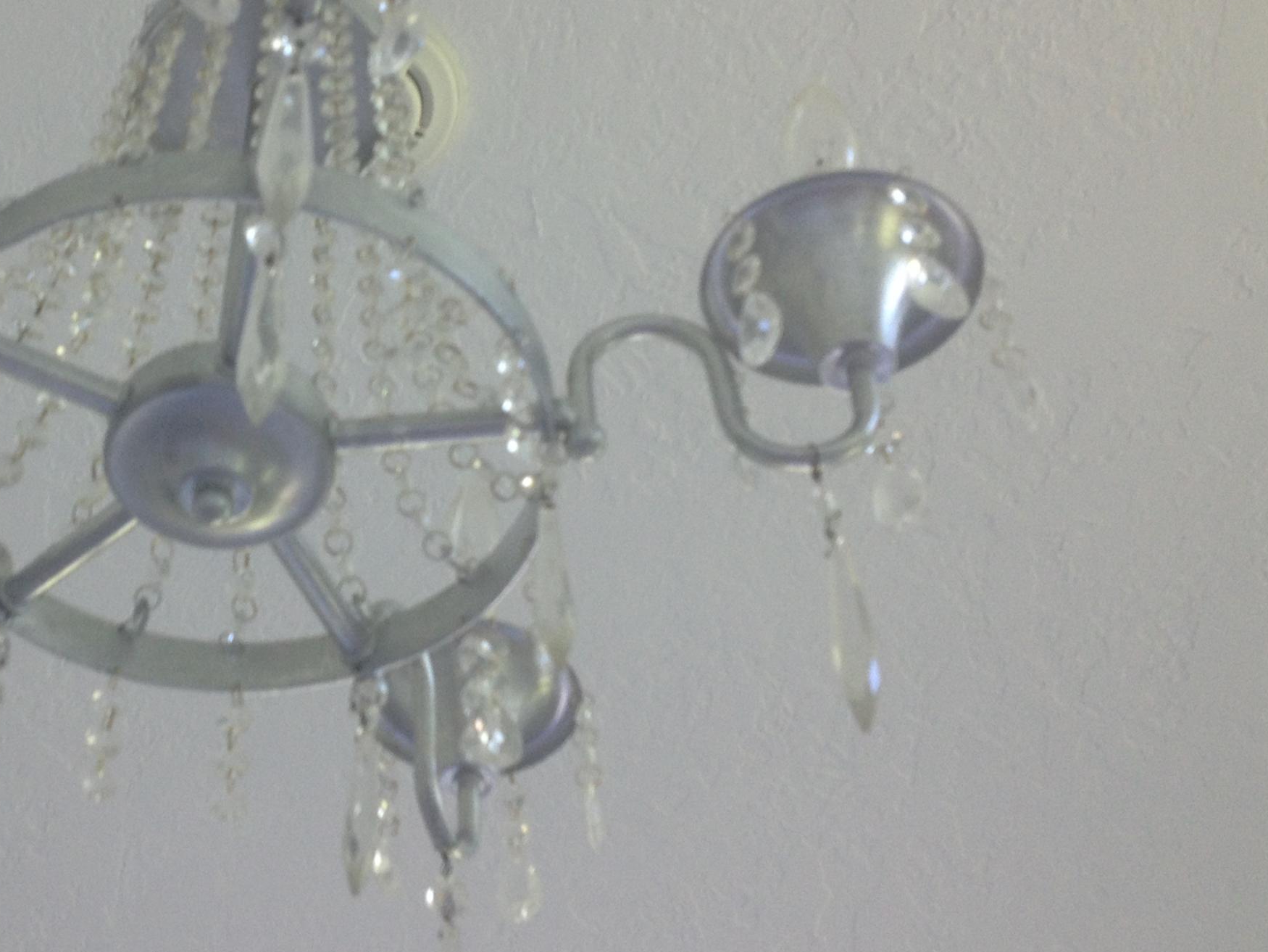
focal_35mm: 60
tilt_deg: +47.8
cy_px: 340
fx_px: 2198
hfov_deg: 31.5
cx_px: 288
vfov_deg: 24.3
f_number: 2.4
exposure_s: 1/30
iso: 50
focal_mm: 4.28
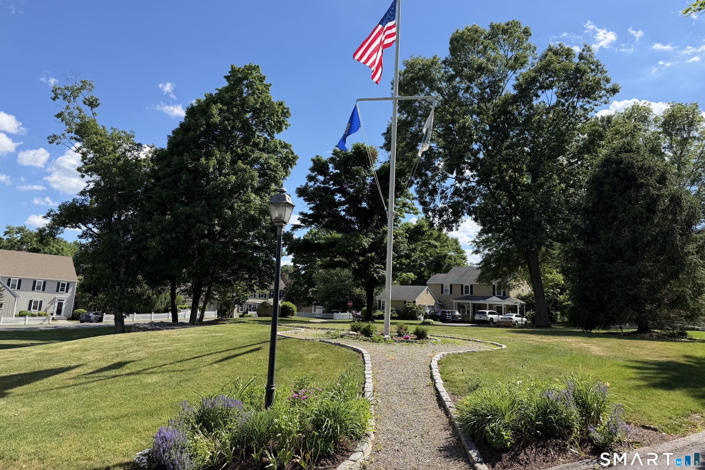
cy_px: 206
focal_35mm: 25
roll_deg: -2.5
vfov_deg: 51.2
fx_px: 490
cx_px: 352
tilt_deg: +12.2
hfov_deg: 71.5
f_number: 1.78
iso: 80
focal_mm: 6.76
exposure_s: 1/3021
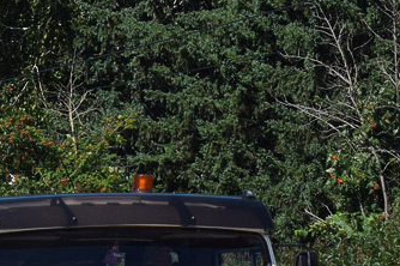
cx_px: 31
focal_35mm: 297
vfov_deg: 4.6
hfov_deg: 6.9
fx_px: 3294
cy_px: 244
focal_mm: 55
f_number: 7.1
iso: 200
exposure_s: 1/1250
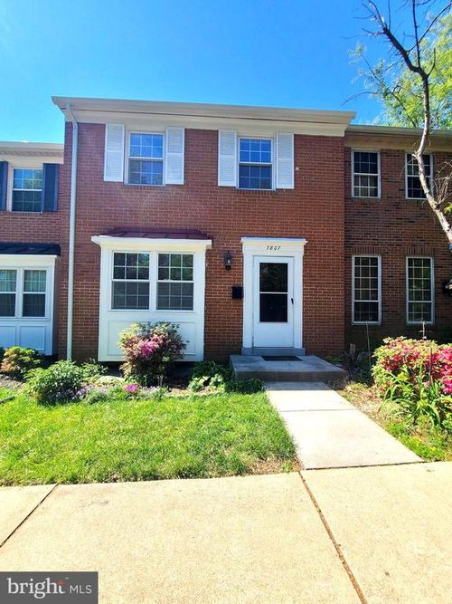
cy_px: 302
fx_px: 226
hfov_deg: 89.9
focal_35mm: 13
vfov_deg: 106.2
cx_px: 226
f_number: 2.2
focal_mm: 2.2
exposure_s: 1/825
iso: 50
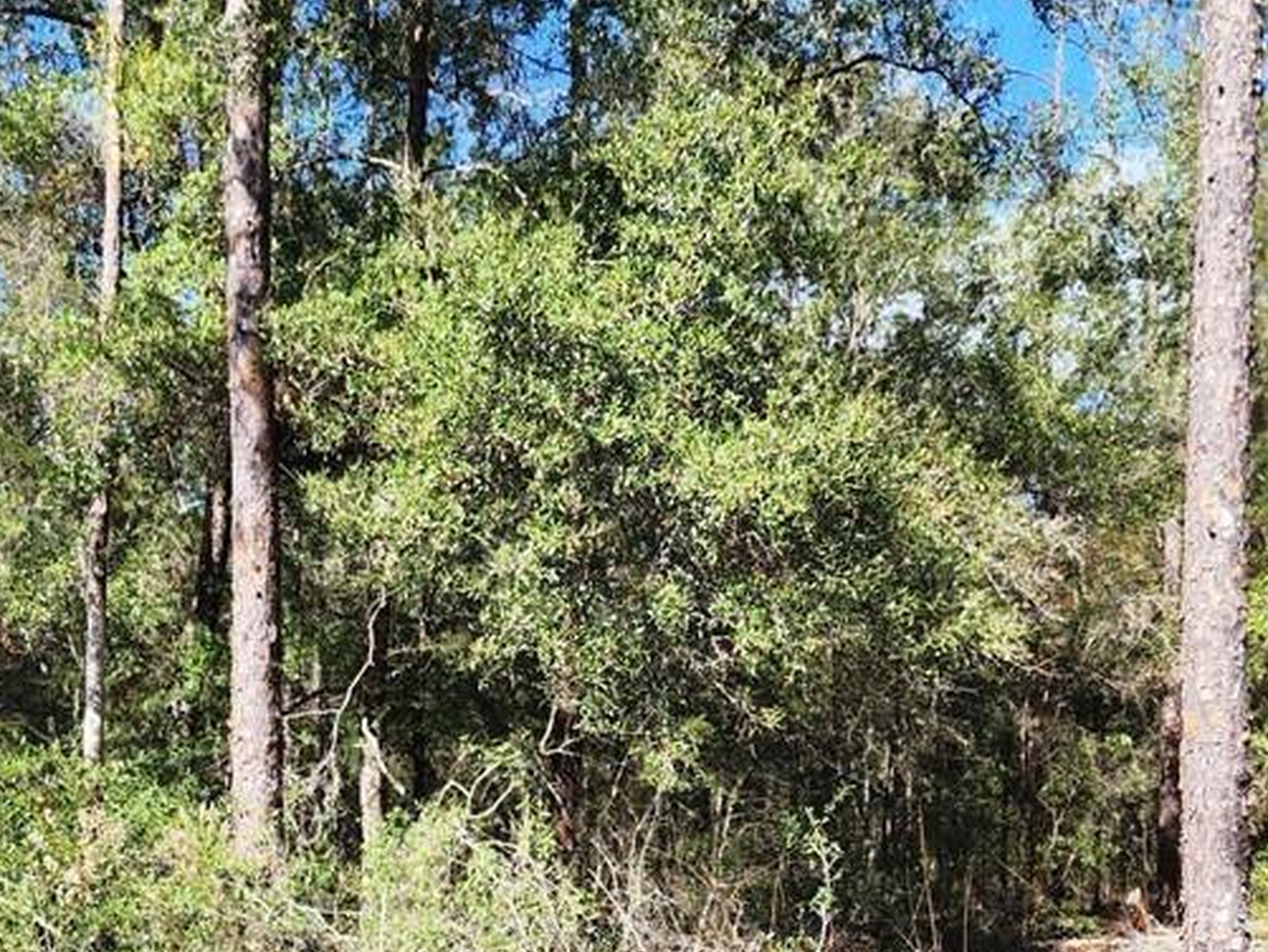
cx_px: 387
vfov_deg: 29.4
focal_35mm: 47
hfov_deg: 39.8
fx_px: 1722
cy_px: 889
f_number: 1.8
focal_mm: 6.4
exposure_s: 1/479
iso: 12
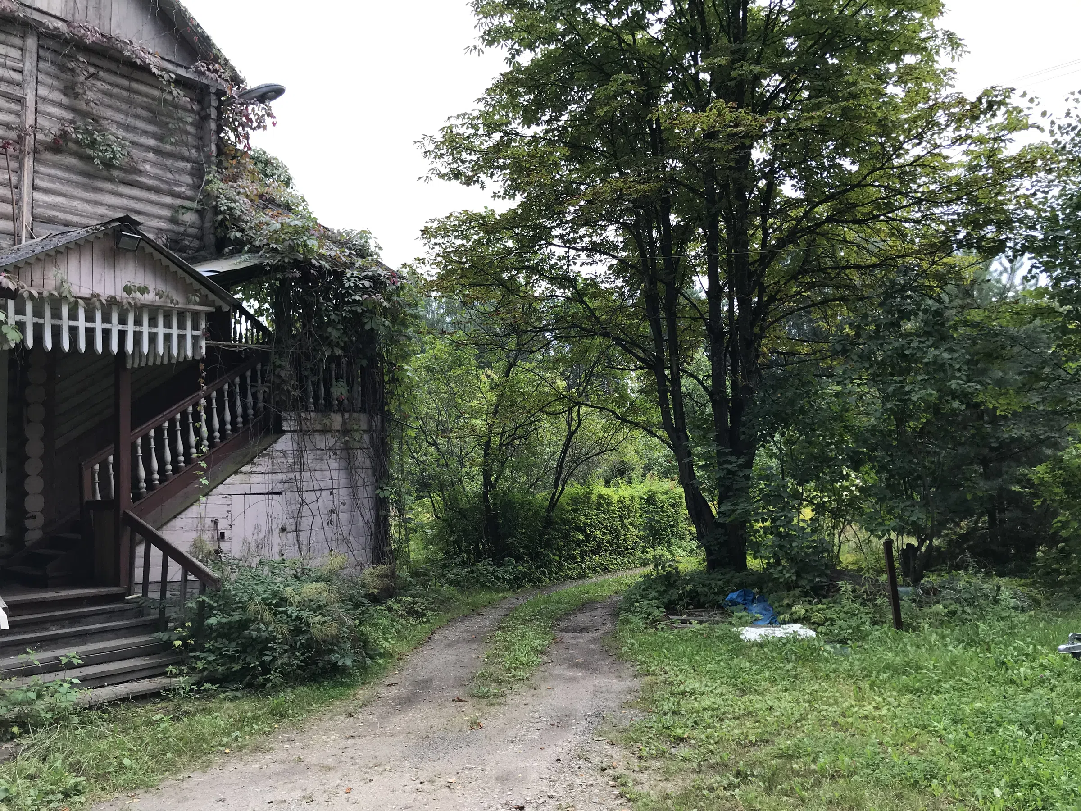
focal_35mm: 28
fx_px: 874
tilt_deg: +8.7
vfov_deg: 49.7
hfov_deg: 63.4
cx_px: 540
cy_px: 406
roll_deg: +2.0
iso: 20
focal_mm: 3.99
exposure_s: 1/299
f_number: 1.8
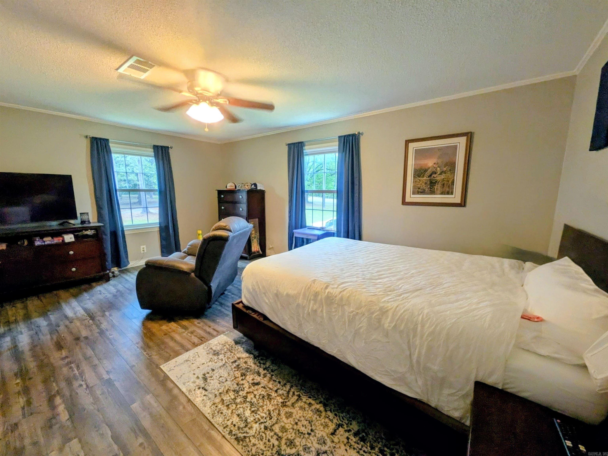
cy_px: 228
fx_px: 246
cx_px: 304
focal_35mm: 14
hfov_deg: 102.1
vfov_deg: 85.7
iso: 154
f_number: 2.2
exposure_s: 1/60
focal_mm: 1.85
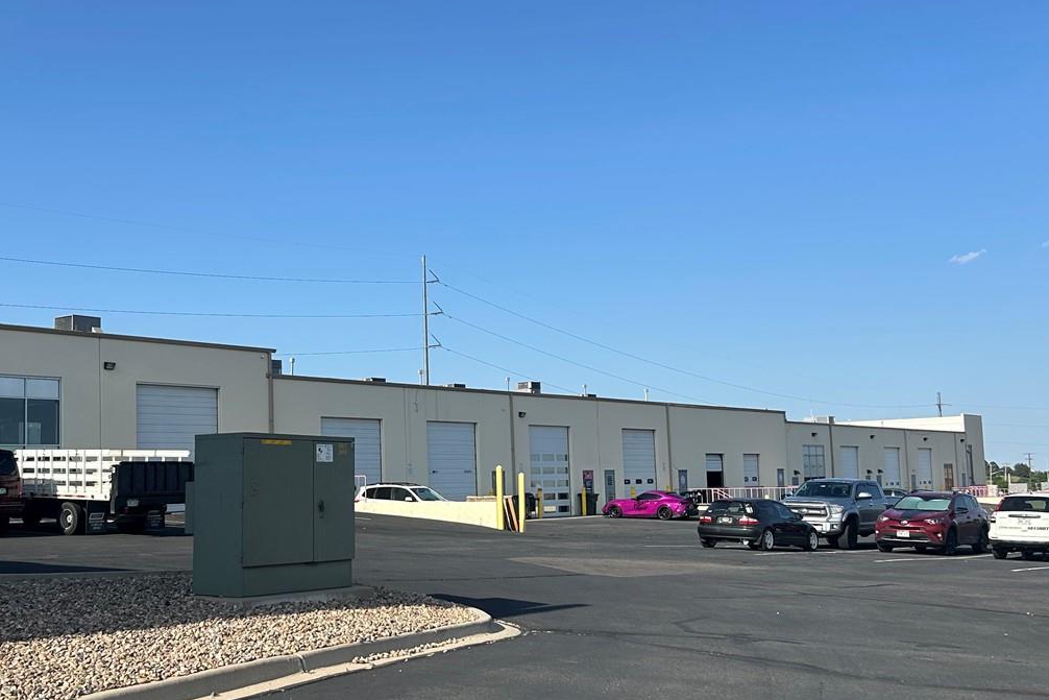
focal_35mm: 43
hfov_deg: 44.9
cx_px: 376
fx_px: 1253
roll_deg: +1.5
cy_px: 377
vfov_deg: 31.2
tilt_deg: +4.5
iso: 50
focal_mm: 5.7
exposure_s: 1/4115
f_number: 1.5
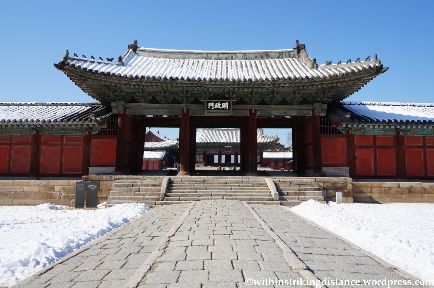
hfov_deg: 62.0
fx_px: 361
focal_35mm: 30
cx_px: 217
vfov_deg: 43.5
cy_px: 144
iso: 200
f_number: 13
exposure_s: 1/250
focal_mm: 20
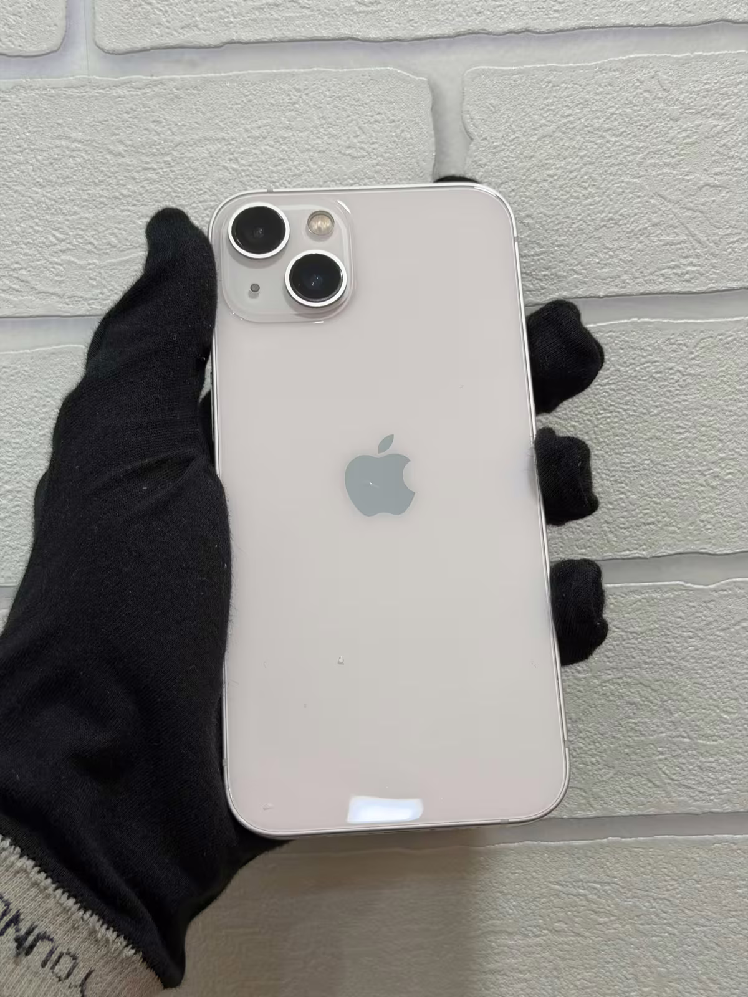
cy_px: 498
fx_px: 1383
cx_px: 374
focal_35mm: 48
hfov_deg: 30.3
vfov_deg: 39.7
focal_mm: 6.76
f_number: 1.78
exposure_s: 1/50
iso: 50
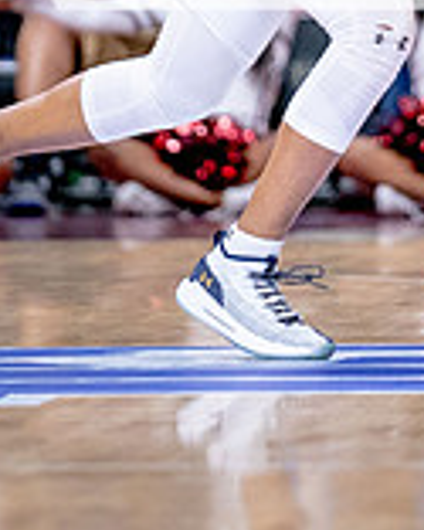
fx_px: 13226
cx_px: 422
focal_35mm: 844
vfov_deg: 2.3
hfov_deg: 1.8
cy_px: -169
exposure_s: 1/1000
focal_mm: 200
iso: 2500
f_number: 2.8
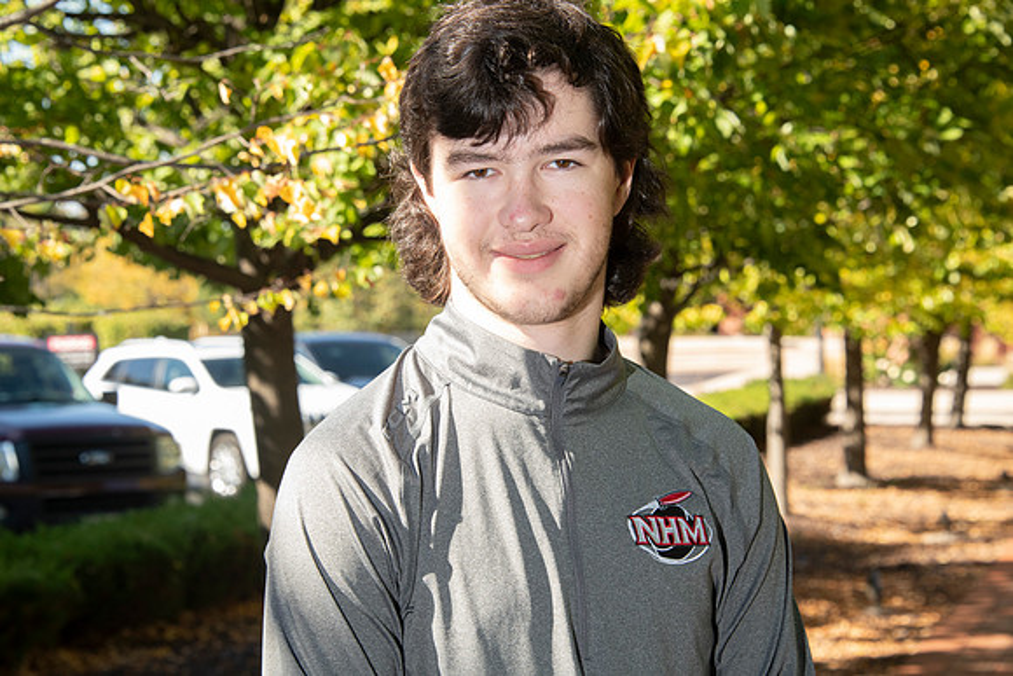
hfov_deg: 19.5
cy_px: 338
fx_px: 2955
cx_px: 506
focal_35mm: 105
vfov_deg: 13.0
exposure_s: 1/160
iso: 800
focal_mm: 105
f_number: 10
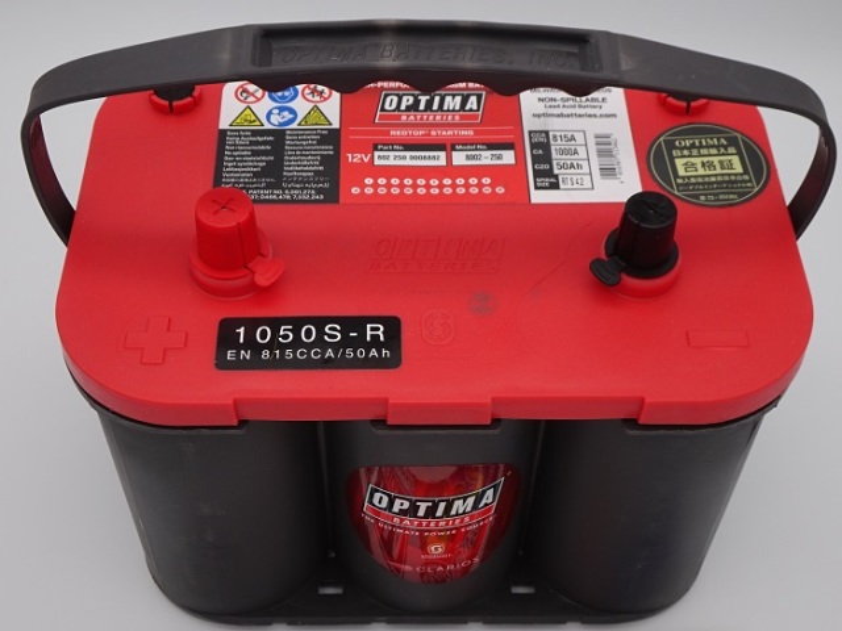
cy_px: 316
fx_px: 1119
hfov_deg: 41.2
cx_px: 421
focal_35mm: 46
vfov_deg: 31.5
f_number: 4.5
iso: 100
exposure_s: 1/50
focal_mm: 7.87
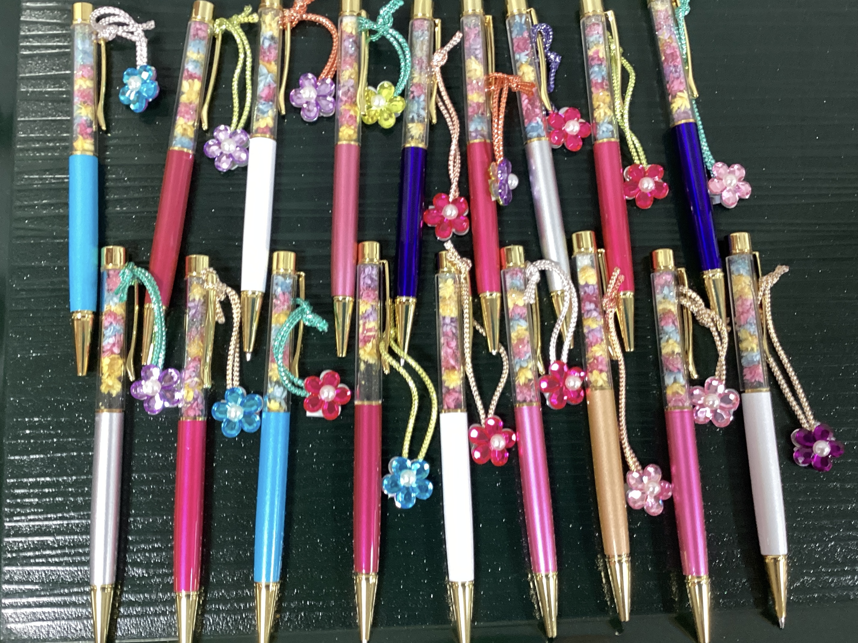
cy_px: 322
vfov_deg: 45.4
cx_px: 429
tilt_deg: -80.3
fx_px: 768
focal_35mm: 31
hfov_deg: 58.4
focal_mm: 3.3
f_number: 2.4
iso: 160
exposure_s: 1/50
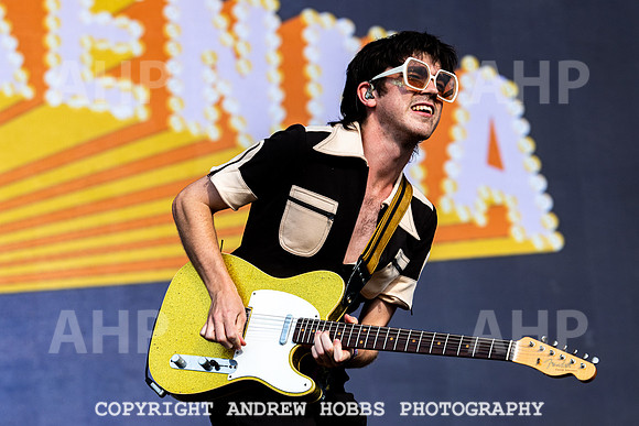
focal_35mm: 130
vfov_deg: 10.6
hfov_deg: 15.8
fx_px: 2307
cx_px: 373
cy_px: 233
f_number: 5
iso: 200
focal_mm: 110
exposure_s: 1/1250
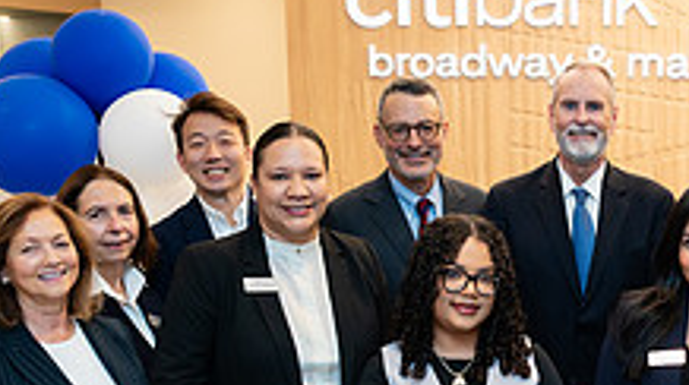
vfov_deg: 16.5
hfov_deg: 28.4
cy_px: 335
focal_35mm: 72
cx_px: 597
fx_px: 1314
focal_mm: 25.5
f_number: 4
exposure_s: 1/160
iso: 400
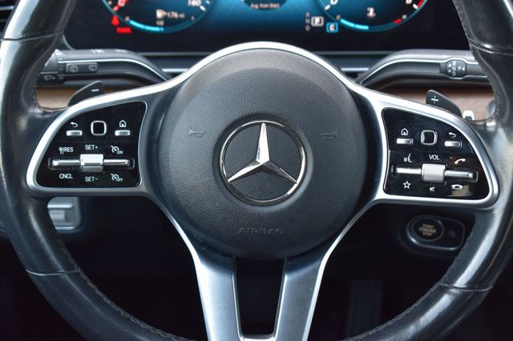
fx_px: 1025
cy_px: 170
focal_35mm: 72
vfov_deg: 18.9
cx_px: 256
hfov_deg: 28.1
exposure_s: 1/20
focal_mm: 48
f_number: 6.3
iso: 400
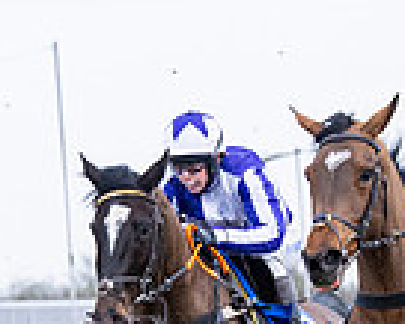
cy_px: 668
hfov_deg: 4.9
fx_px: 4702
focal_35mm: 392
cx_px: -55
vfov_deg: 3.9
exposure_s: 1/1000
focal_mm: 70
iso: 800
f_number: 4
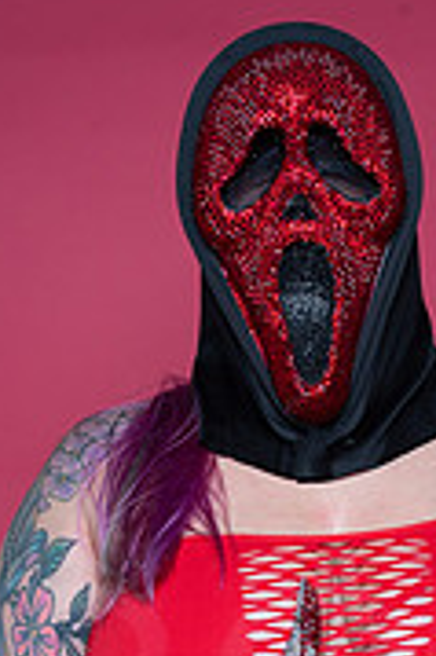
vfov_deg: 22.1
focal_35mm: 88
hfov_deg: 15.4
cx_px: 348
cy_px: 682
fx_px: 1602
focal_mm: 35
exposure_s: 1/160
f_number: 11
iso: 250
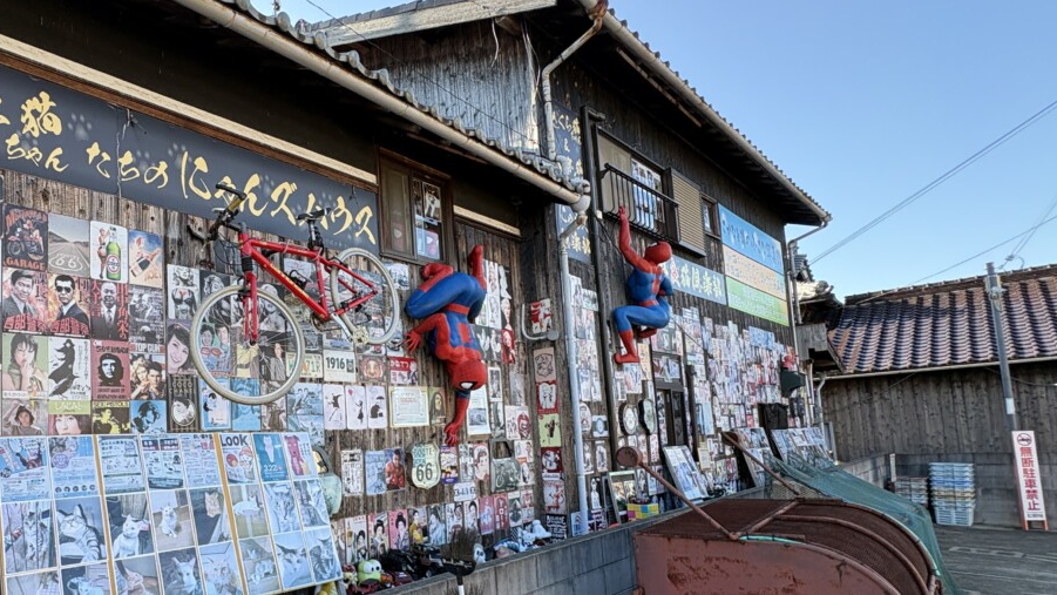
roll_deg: +2.7
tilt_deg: +5.2
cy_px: 393
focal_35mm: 22
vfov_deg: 50.6
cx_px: 300
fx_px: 617
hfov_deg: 76.8
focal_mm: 2.22
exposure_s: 1/299
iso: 40
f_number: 2.2
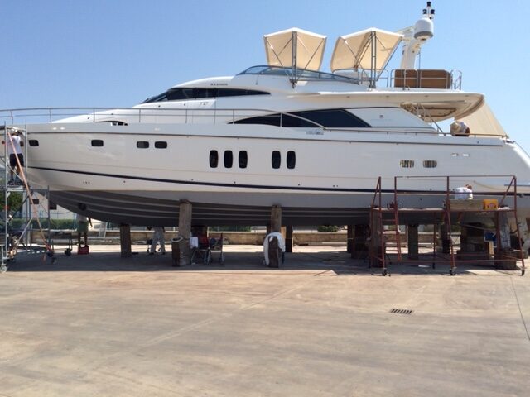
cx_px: 265
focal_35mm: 29
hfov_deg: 61.7
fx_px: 444
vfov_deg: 48.2
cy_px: 198
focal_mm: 4.15
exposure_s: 1/2740
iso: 32
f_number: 2.2
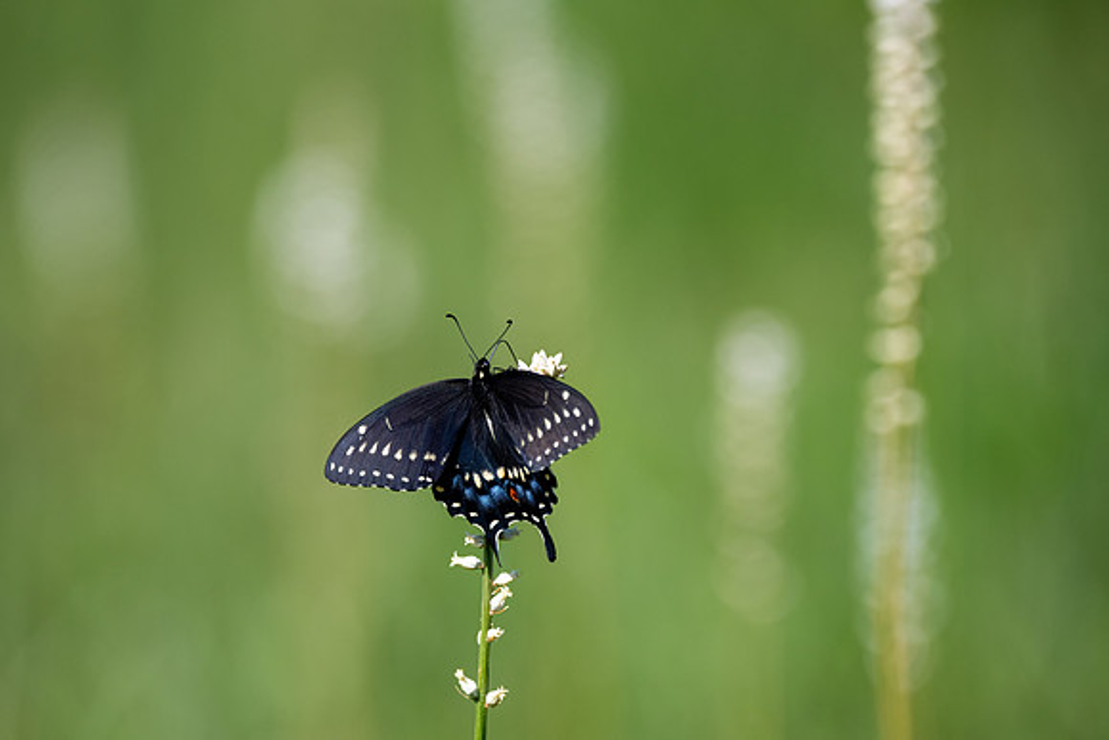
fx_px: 12827
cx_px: 485
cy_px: 416
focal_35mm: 416
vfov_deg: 3.3
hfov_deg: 5.0
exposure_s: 1/1250
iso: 400
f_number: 6
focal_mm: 370
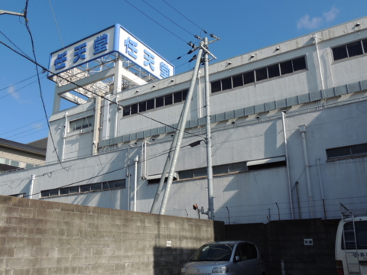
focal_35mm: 33
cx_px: 184
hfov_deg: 55.4
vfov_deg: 42.9
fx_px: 350
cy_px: 138
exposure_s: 1/1250
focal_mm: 5.8
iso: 100
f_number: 3.2
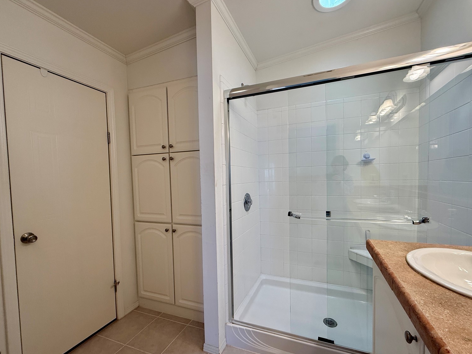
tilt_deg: -1.6
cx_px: 250
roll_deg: +1.0
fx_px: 205
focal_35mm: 15
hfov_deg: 98.1
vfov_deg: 81.7
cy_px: 186
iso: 125
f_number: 2.2
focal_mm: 2.22
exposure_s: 1/120
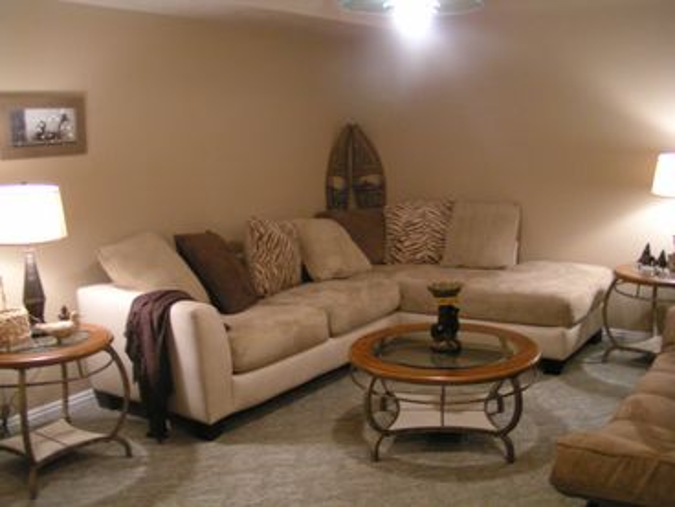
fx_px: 741
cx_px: 338
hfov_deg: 49.0
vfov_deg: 37.7
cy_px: 254
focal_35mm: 38
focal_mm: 5.8
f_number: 2.8
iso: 200
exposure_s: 1/10
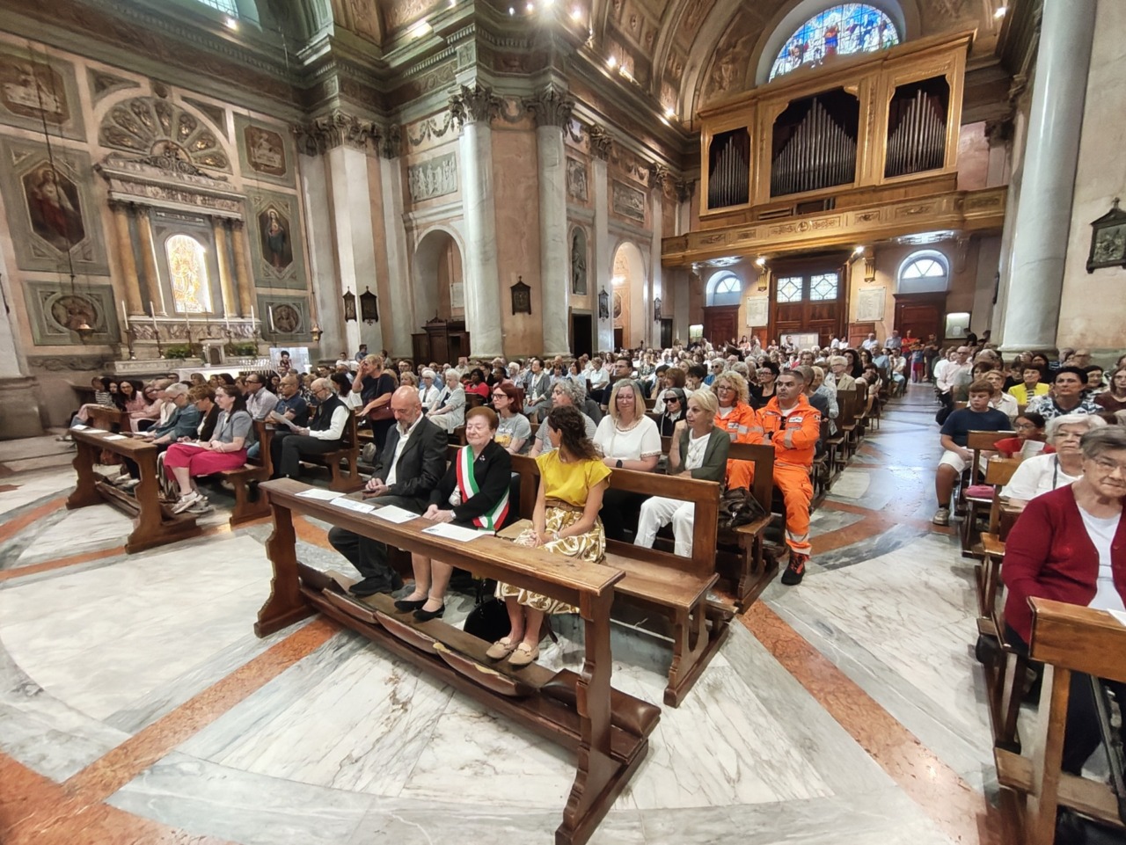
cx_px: 563
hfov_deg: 98.2
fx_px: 488
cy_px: 422
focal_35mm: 15
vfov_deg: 81.8
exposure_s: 1/50
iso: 1012
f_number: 2.2
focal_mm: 1.64
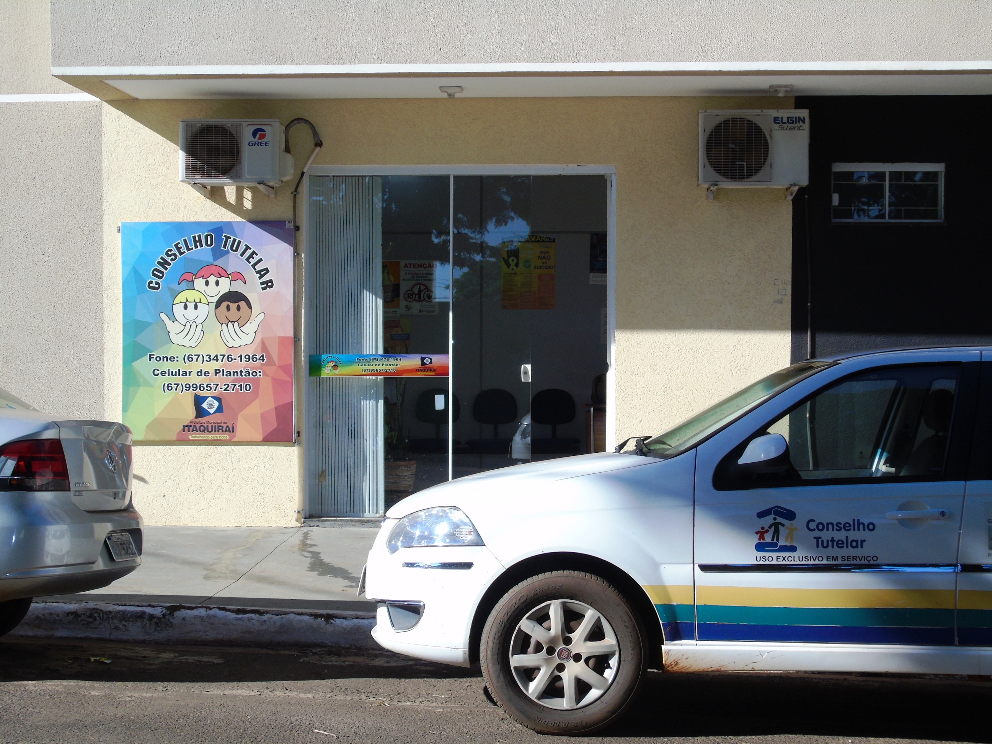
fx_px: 1547
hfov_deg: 35.5
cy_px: 372
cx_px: 496
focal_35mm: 54
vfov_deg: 27.0
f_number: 4.3
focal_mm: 9.6
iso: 80
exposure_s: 1/500
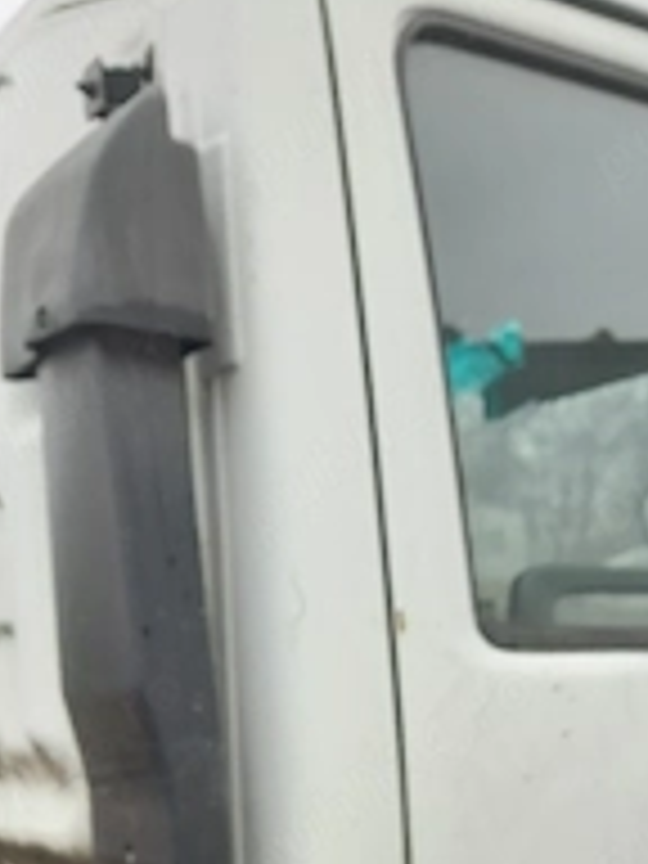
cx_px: 477
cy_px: 832
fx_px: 1298
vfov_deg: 34.1
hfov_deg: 27.7
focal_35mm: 52
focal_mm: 4.6
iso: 25
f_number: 2
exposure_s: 1/120
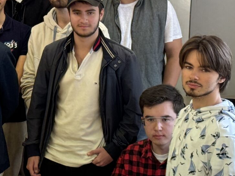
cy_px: 79
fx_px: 1154
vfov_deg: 8.7
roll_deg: +1.1
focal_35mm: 170
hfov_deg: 11.5
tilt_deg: -10.3
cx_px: -27
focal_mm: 6.76
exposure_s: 1/100
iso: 125
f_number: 1.78
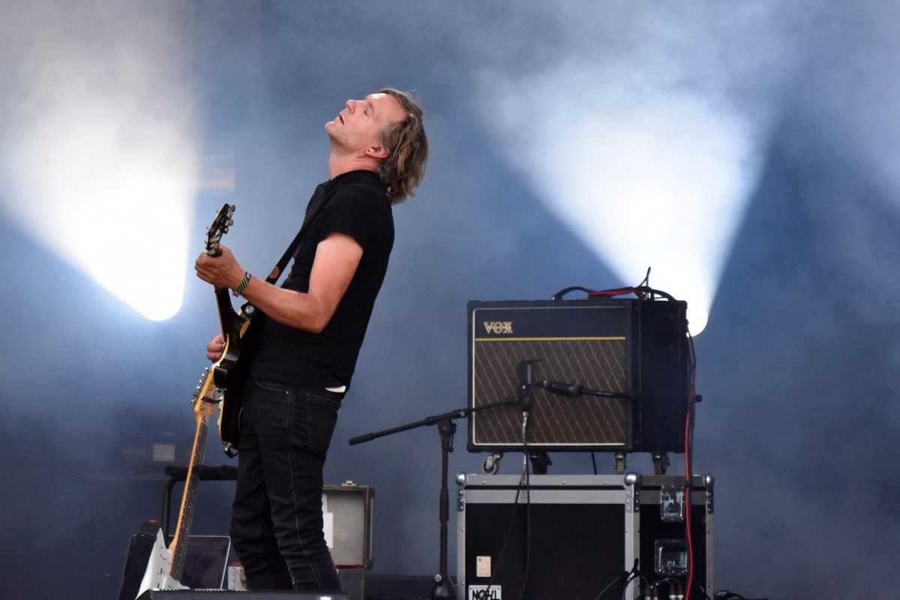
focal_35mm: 262
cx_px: 450
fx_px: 6562
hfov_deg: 7.8
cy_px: 300
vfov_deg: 5.2
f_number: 2.8
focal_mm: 175
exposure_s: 1/8000
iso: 1250
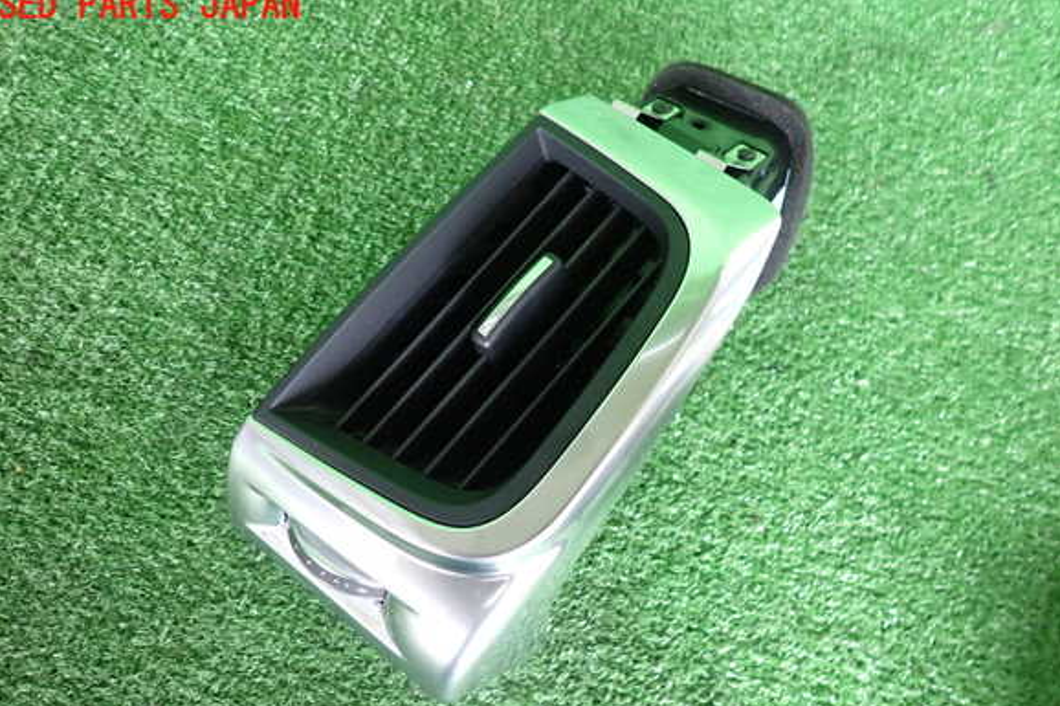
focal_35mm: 27
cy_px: 396
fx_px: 795
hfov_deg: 67.4
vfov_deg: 47.8
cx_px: 517
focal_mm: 4.5
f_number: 2
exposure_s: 1/30
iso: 400
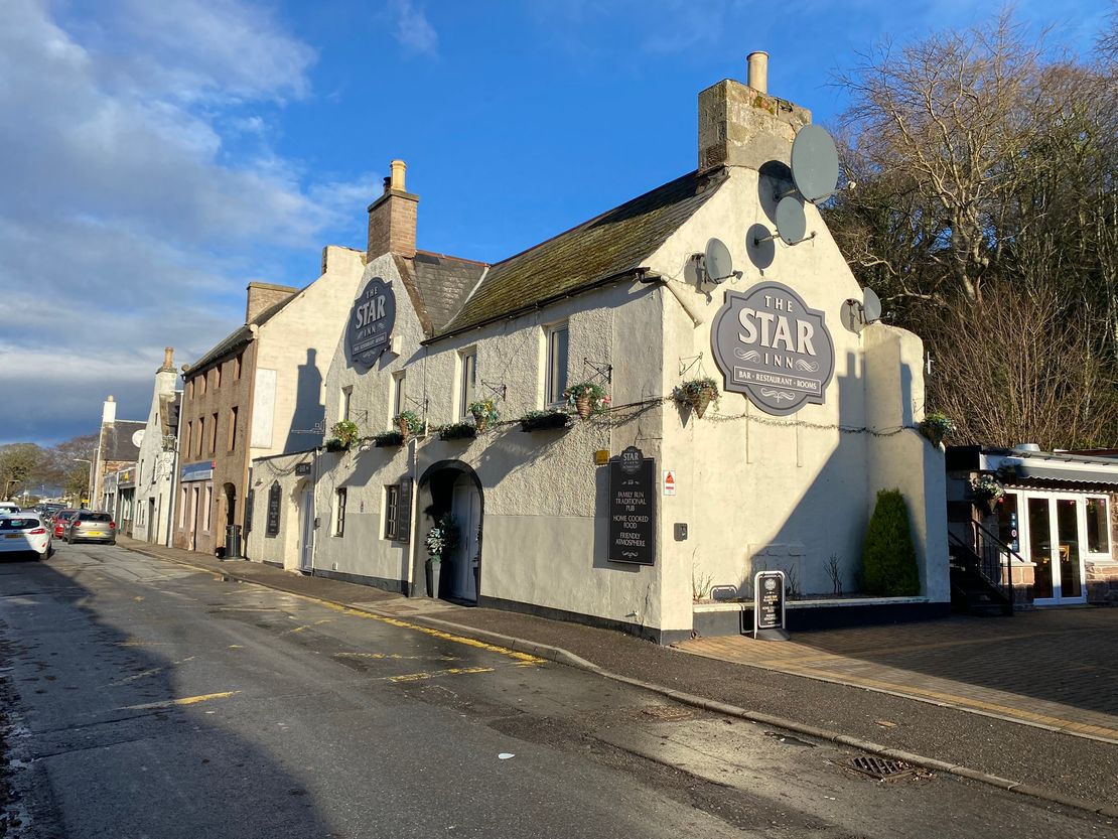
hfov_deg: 67.3
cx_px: 559
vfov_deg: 53.1
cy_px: 420
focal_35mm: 26
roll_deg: -0.6
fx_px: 840
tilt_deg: +8.7
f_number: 1.8
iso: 32
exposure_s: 1/2890
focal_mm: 4.25
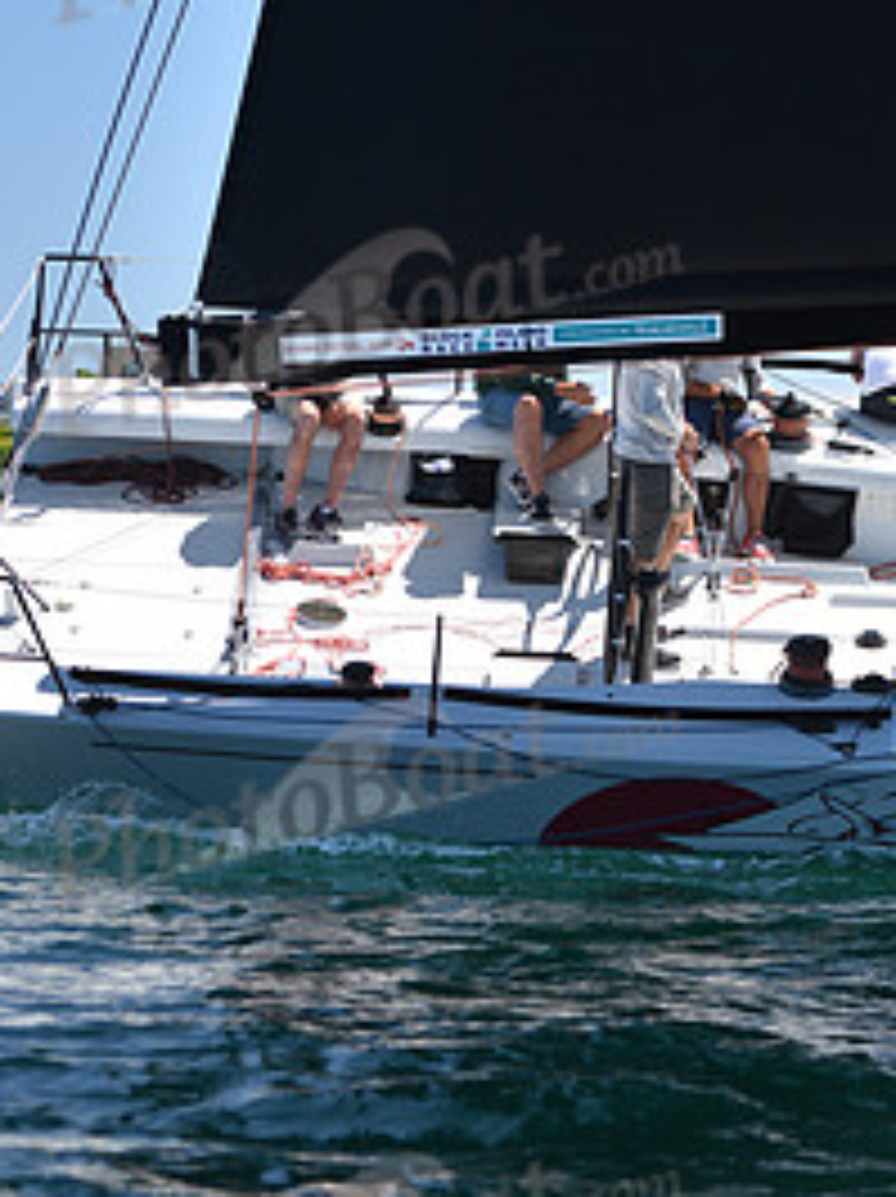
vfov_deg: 13.4
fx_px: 5081
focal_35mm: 147
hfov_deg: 10.0
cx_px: 919
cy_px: 493
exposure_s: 1/800
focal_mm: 70
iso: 250
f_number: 3.2
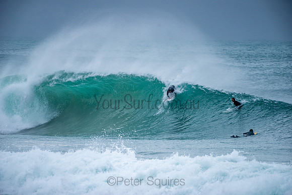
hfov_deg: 4.1
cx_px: 146
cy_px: 98
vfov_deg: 2.8
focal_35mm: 500
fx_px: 4056
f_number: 5.6
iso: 250
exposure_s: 1/1000
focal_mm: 500
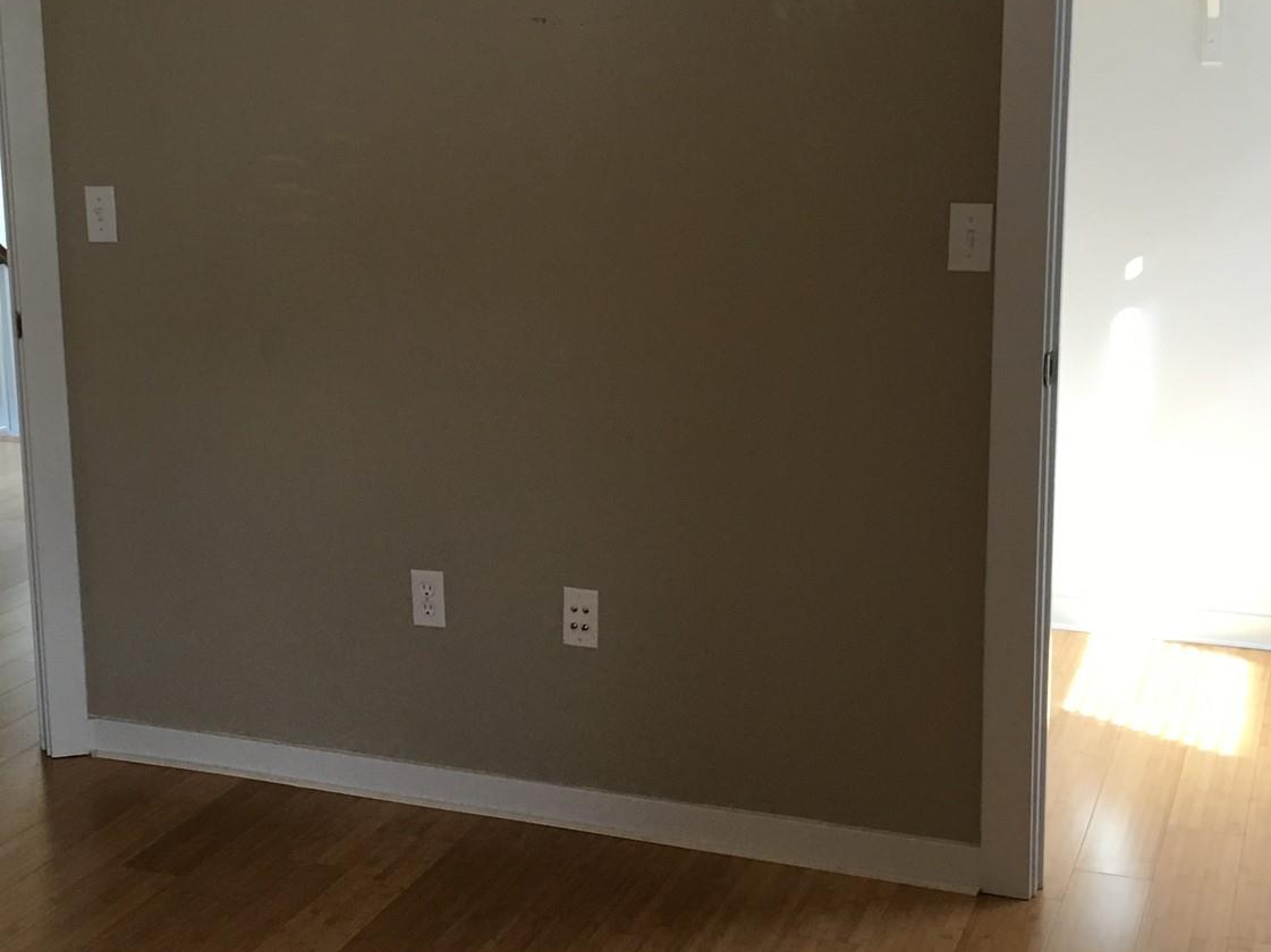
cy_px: 441
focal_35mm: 53
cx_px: 435
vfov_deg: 27.5
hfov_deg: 35.9
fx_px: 1945
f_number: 2.2
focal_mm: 4.15
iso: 40
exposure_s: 1/30
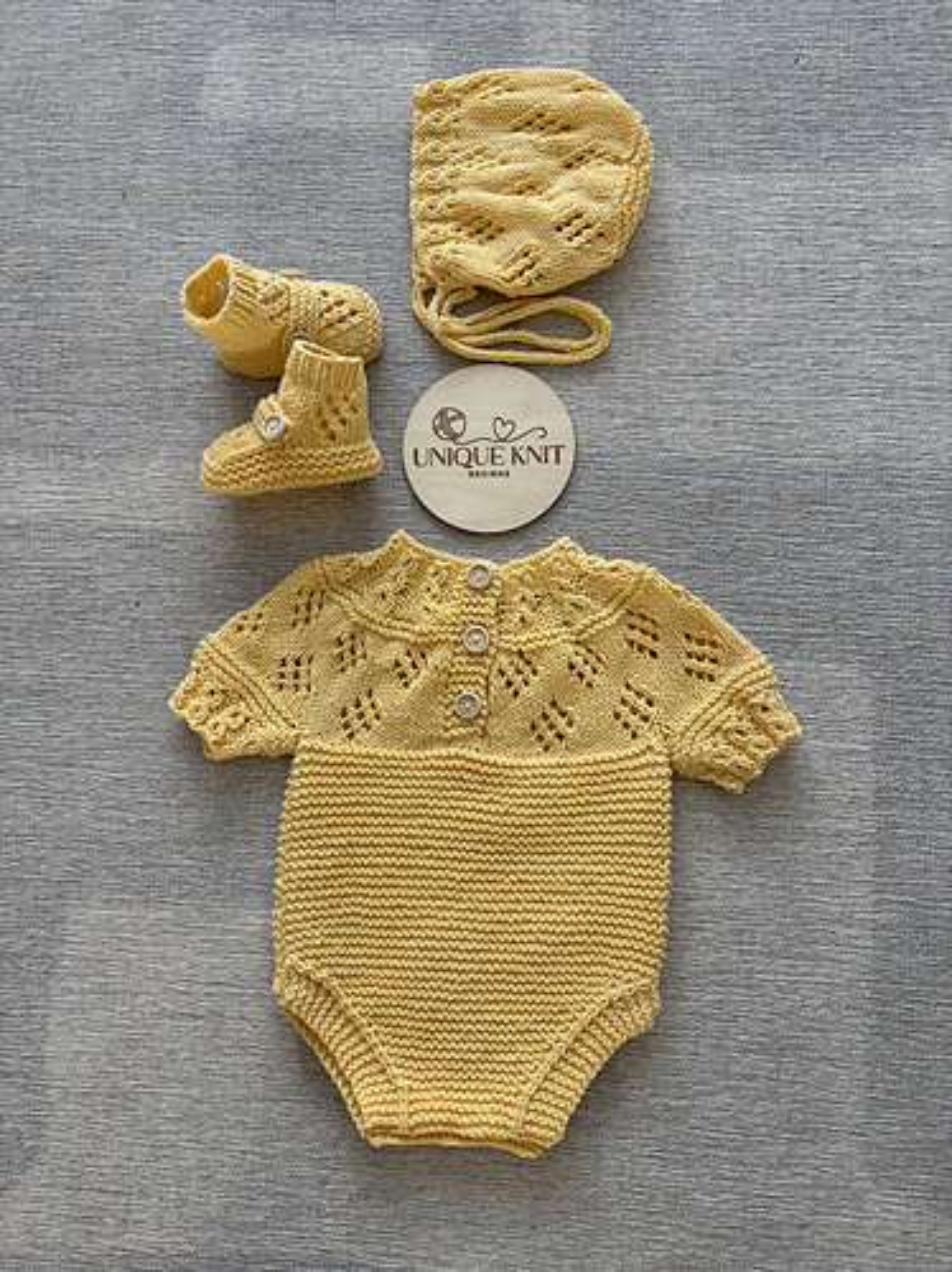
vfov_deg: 67.4
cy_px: 636
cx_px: 476
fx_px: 955
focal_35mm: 26
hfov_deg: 53.0
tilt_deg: -81.9
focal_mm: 5.96
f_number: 1.6
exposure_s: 1/60
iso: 160
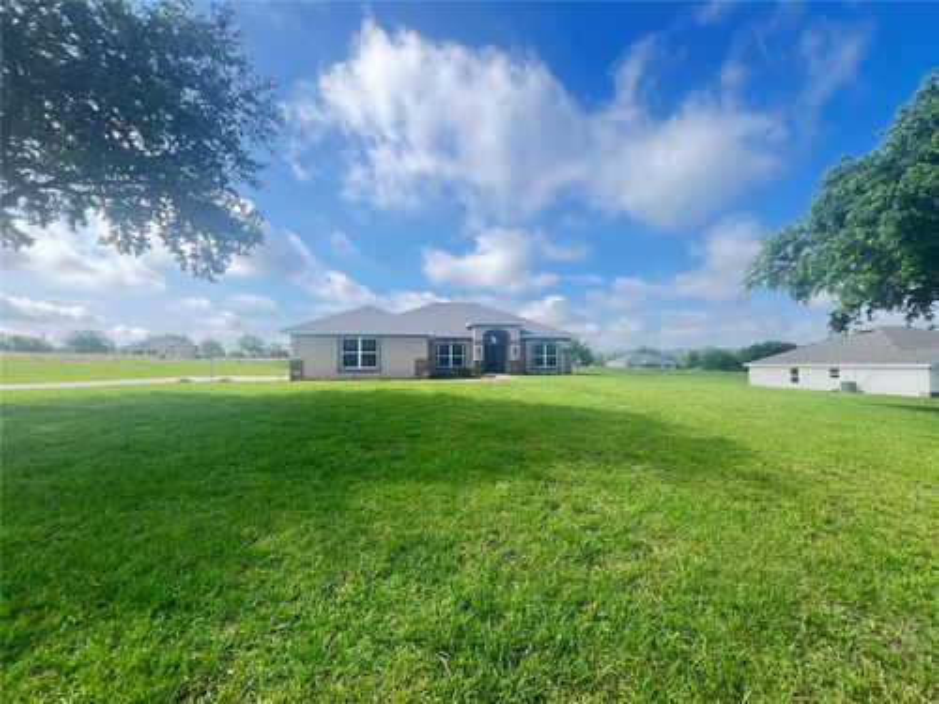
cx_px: 470
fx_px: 353
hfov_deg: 106.2
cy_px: 352
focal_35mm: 13
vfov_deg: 89.9
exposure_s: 1/324
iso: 32
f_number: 1.8
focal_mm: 1.57
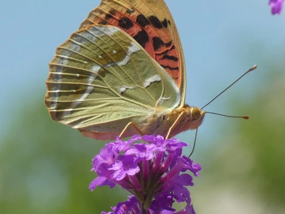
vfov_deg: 3.1
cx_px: 142
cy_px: 84
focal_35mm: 481
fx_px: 3958
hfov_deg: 4.1
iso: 80
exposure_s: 1/125
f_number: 5.6
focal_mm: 62.7
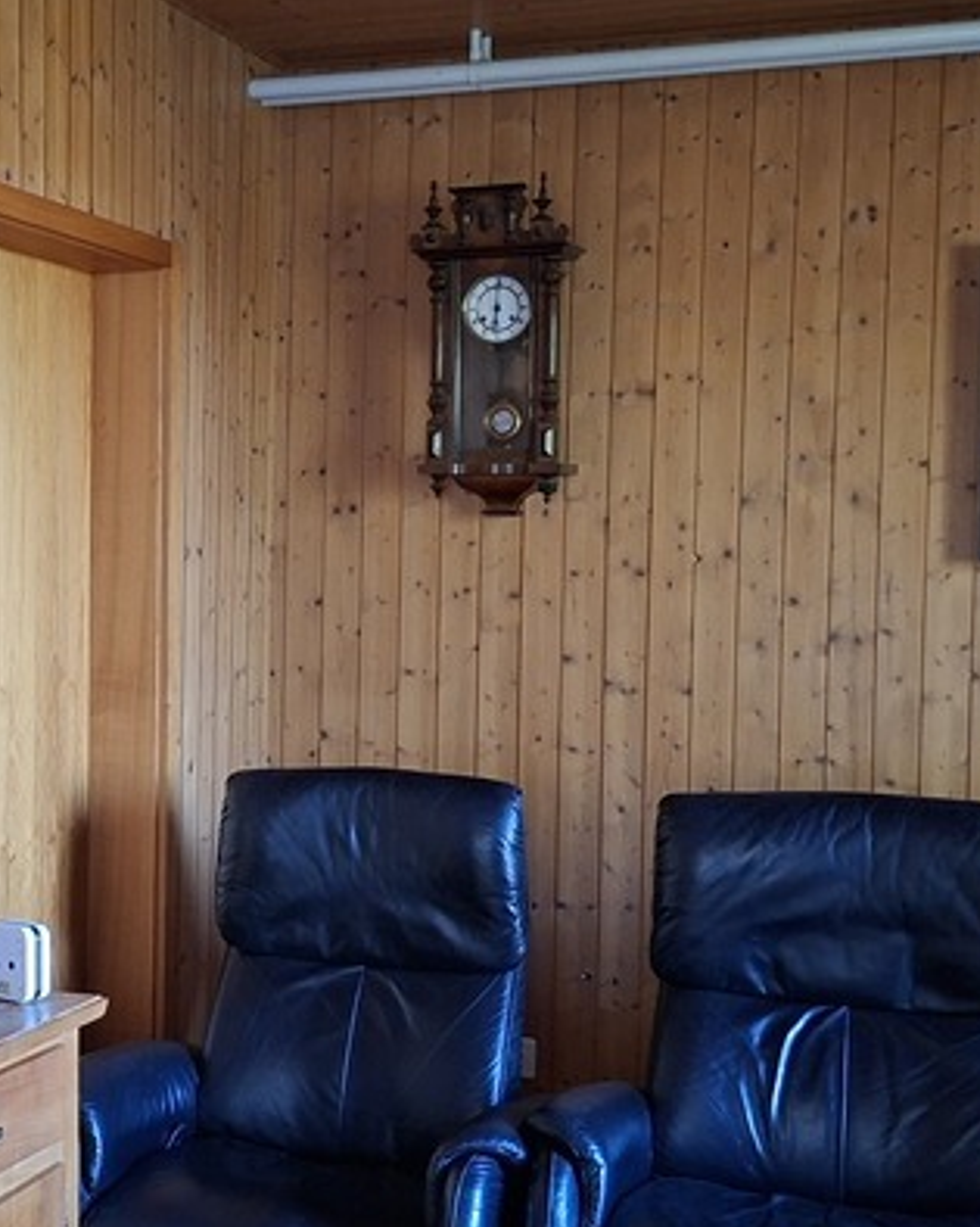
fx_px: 2067
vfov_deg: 33.0
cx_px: 243
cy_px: 614
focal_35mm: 57
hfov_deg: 26.3
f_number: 1.8
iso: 400
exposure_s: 1/33
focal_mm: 5.54
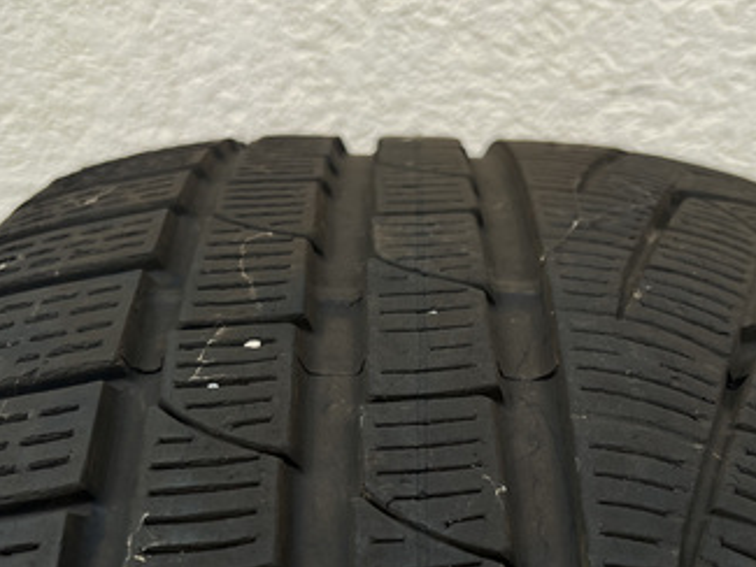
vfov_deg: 29.9
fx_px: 1049
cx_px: 375
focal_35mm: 48
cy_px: 407
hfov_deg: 39.6
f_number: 1.5
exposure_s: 1/1196
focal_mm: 5.7
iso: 50
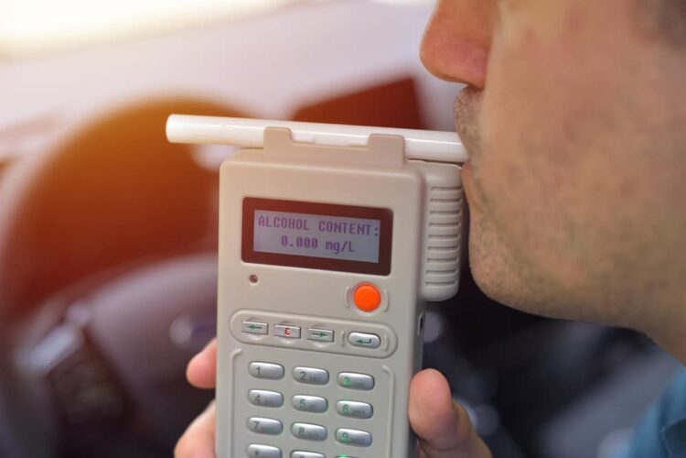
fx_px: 953
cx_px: 343
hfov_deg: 39.6
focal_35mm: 50
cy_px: 229
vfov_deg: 27.0
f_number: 2.8
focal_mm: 50
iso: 100
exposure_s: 1/125
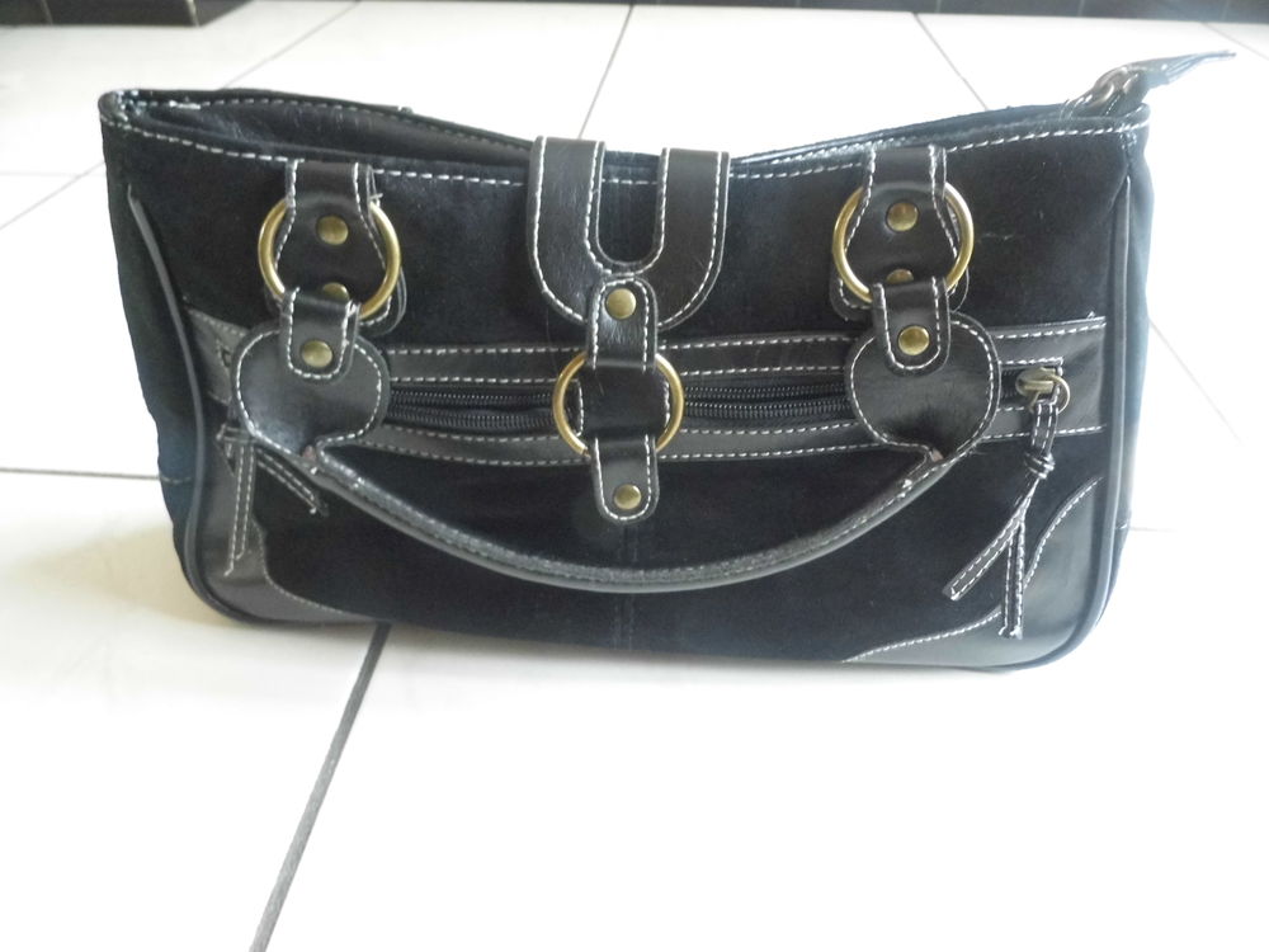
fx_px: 916
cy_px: 476
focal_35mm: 25
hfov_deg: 69.4
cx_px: 634
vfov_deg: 54.9
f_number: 3.1
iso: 400
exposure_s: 1/13
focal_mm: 4.5
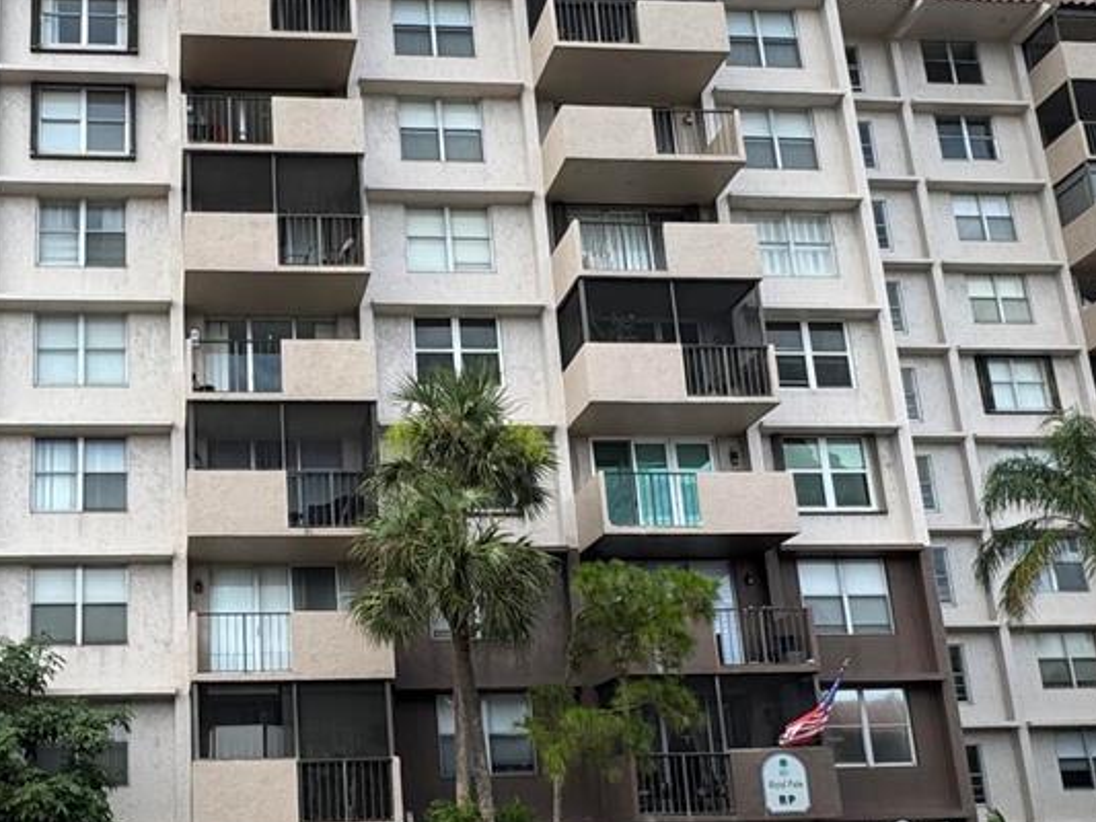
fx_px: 1330
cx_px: 286
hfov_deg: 43.5
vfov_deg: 34.1
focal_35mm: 42
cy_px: 536
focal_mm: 2.22
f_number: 2.2
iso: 40
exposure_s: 1/620
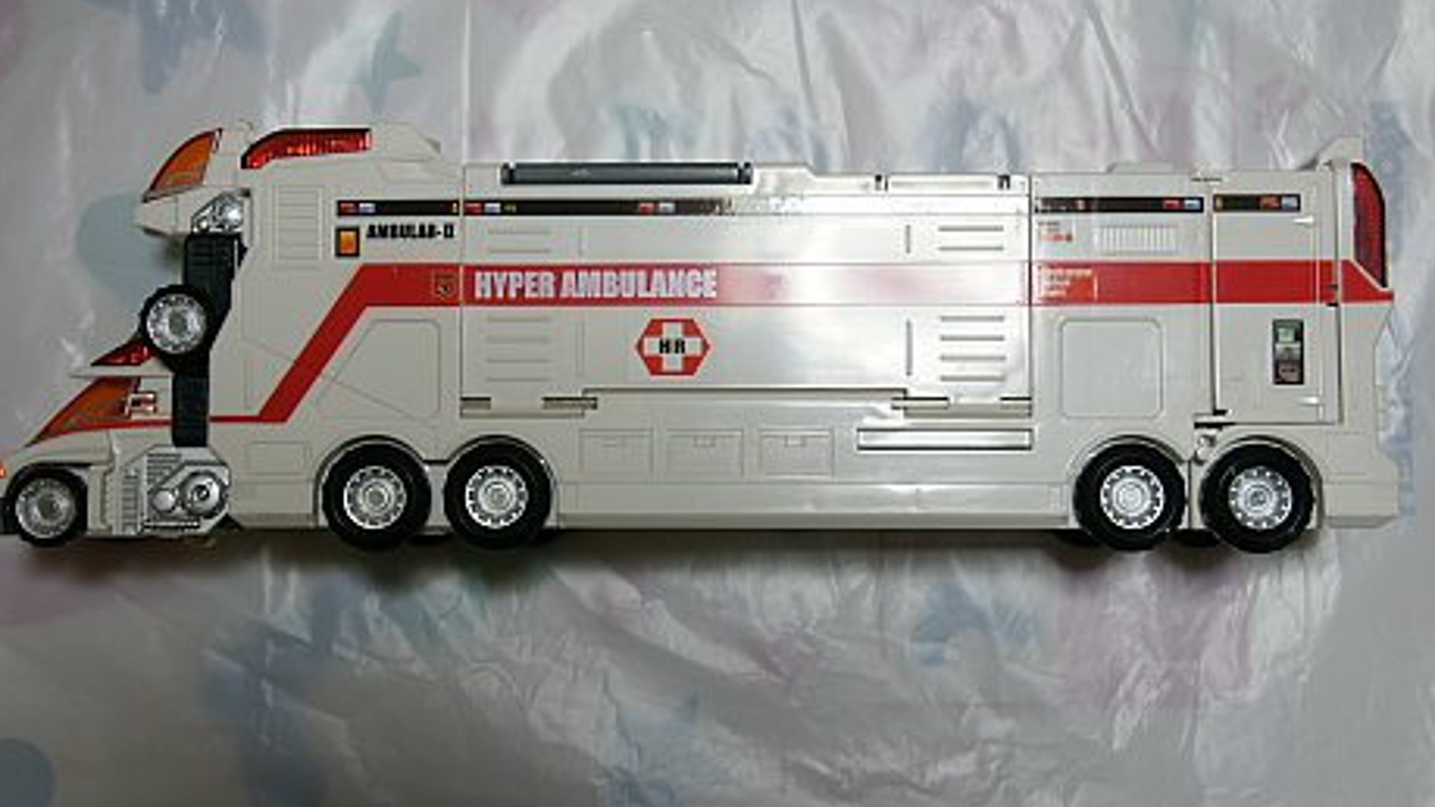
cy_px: 385
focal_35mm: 46
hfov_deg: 44.6
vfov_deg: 26.0
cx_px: 691
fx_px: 1750
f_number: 3.2
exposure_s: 1/60
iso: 200
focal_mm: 28
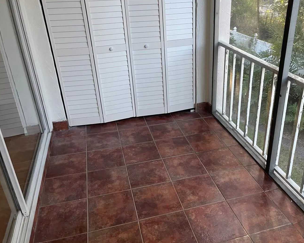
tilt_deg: -24.0
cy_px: 108
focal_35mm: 30
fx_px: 270
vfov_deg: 48.4
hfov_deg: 58.5
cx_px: 177
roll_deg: +1.5
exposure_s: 1/93
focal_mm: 5.1
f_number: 1.6
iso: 125
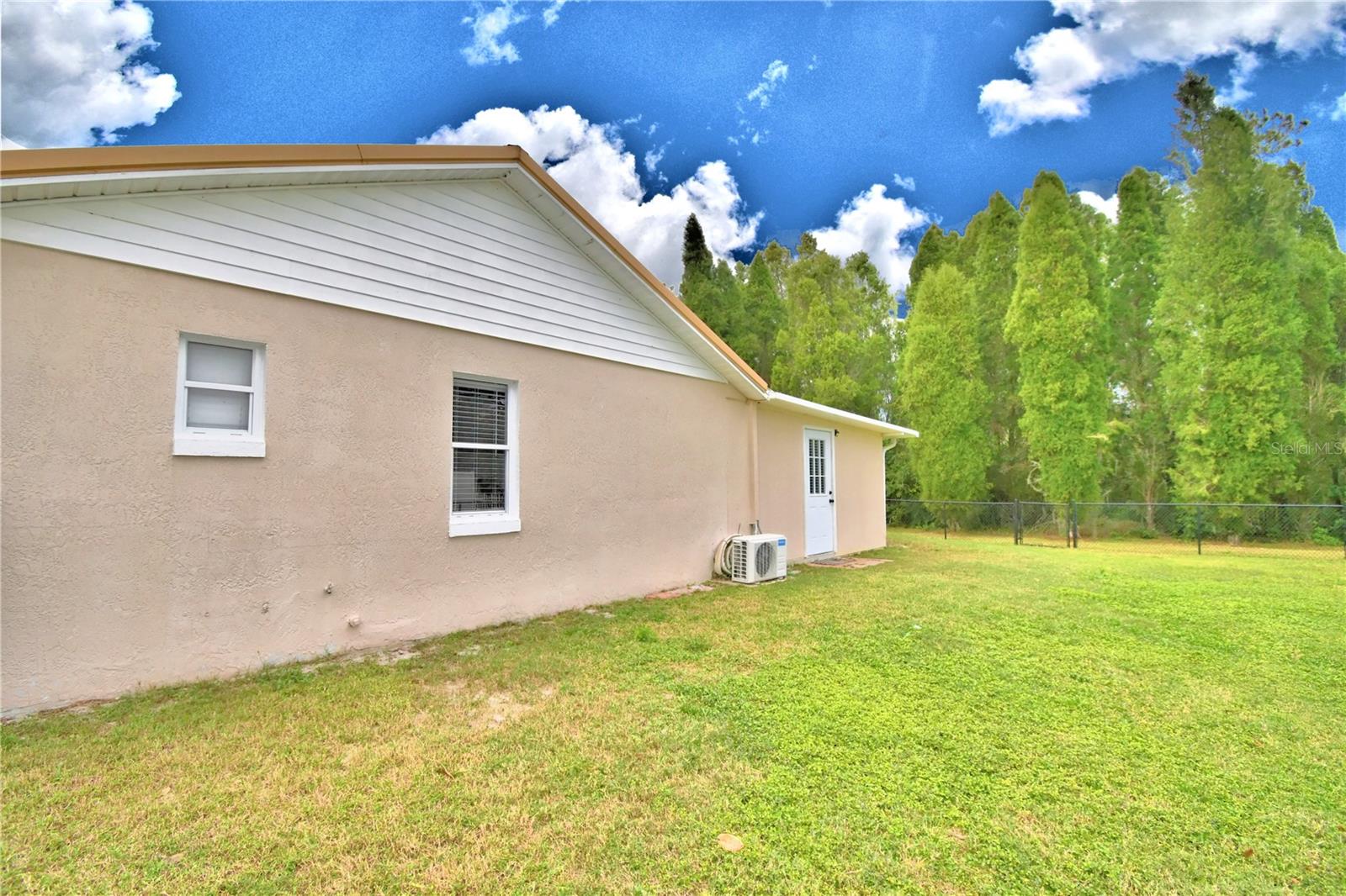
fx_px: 561
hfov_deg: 100.4
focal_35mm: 15
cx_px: 673
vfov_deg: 77.3
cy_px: 448
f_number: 5.6
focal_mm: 10
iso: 100
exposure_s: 1/250
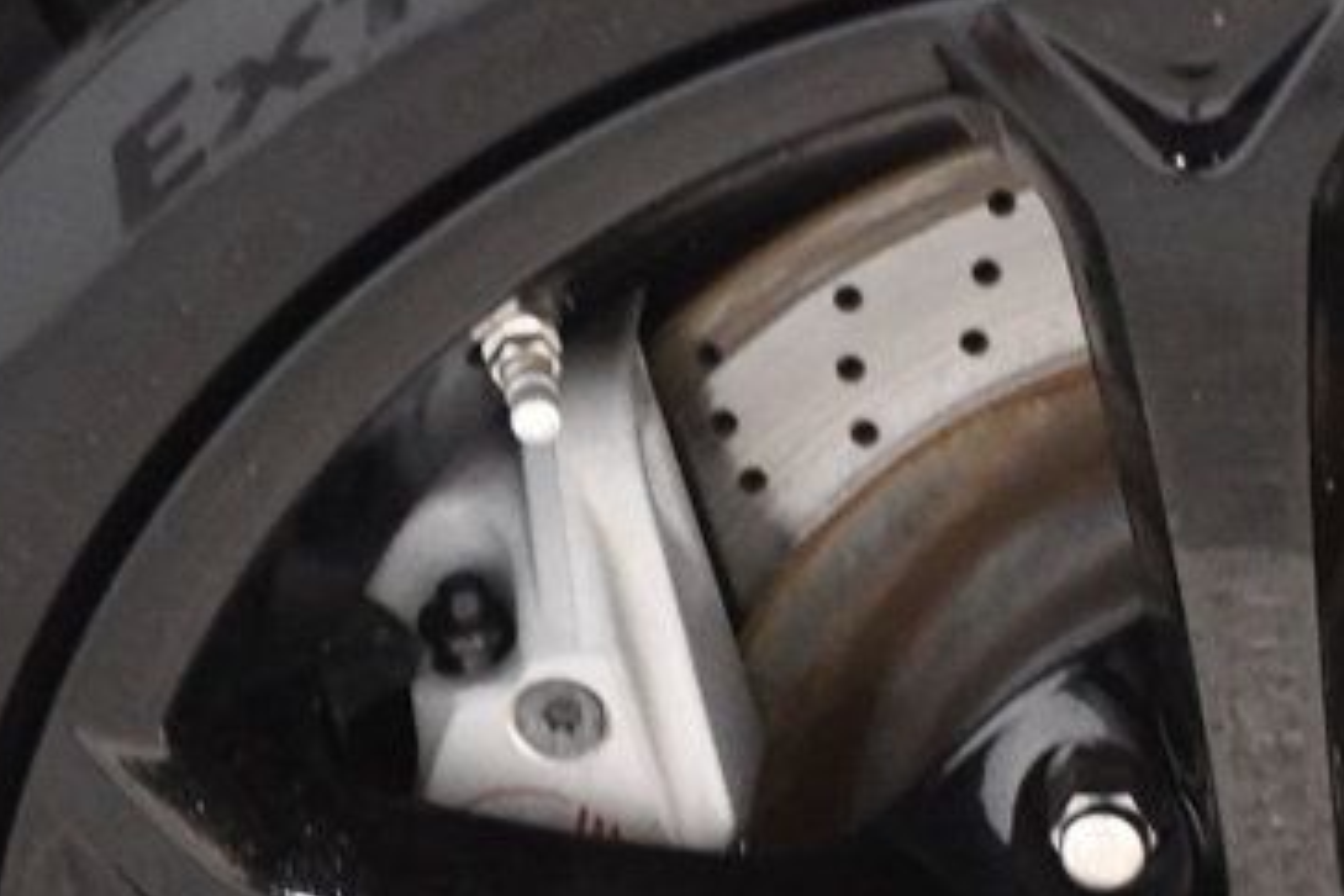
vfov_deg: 6.7
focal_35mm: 203
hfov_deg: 10.1
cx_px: 1188
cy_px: 1100
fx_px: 7578
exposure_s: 1/60
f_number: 4.5
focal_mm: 48
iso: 7200
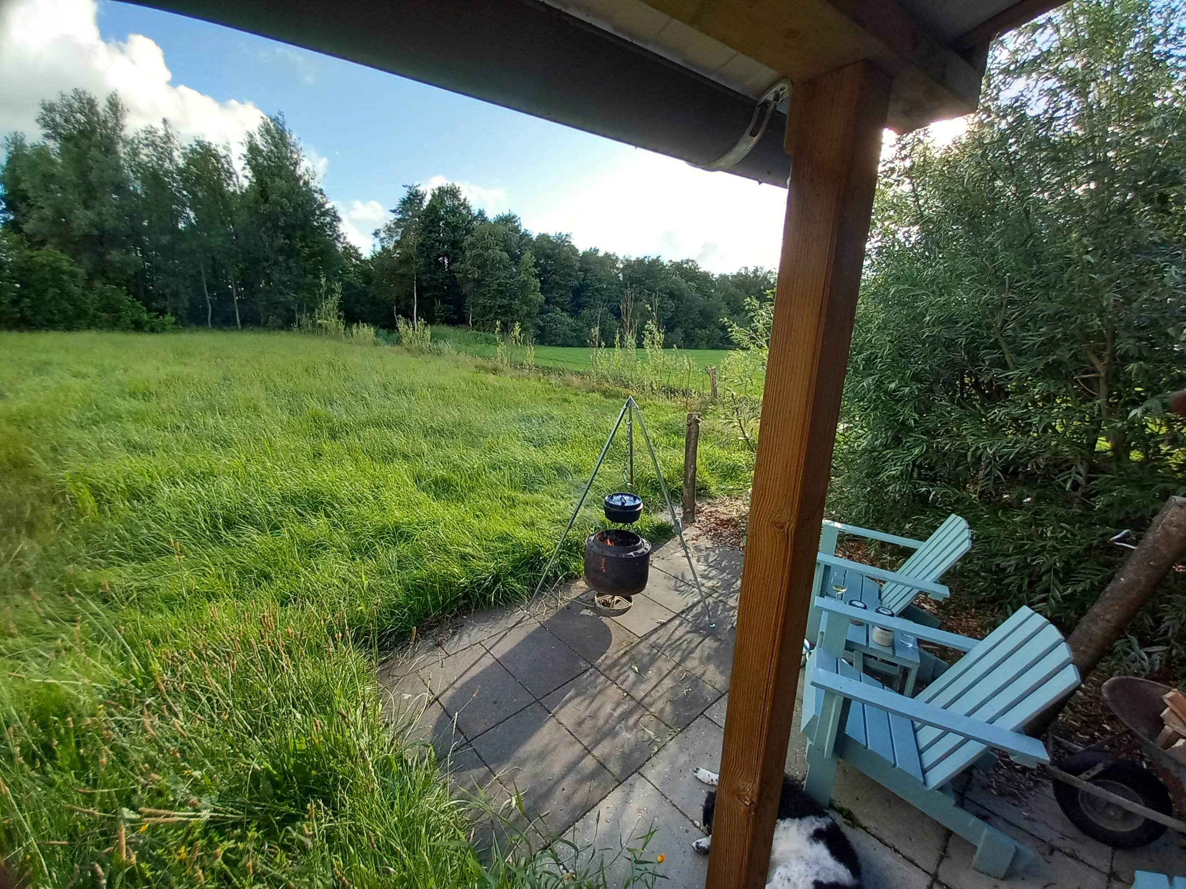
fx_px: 445
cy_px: 444
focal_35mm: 13
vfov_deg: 89.9
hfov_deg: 106.2
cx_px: 593
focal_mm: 1.13
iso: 50
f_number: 2.2
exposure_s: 1/184
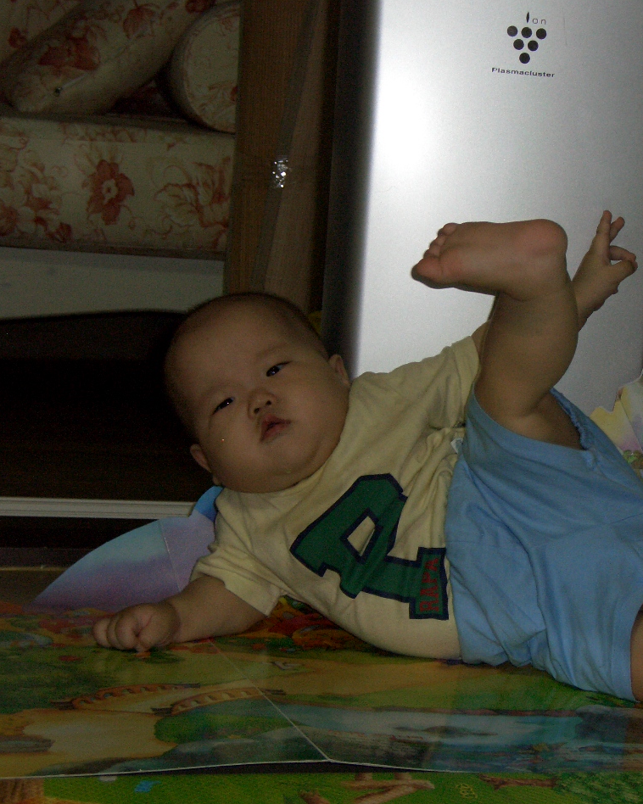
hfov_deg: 17.5
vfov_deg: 22.0
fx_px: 2070
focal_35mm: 87
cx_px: 534
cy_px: 401
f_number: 3.4
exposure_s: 1/60
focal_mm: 14.2
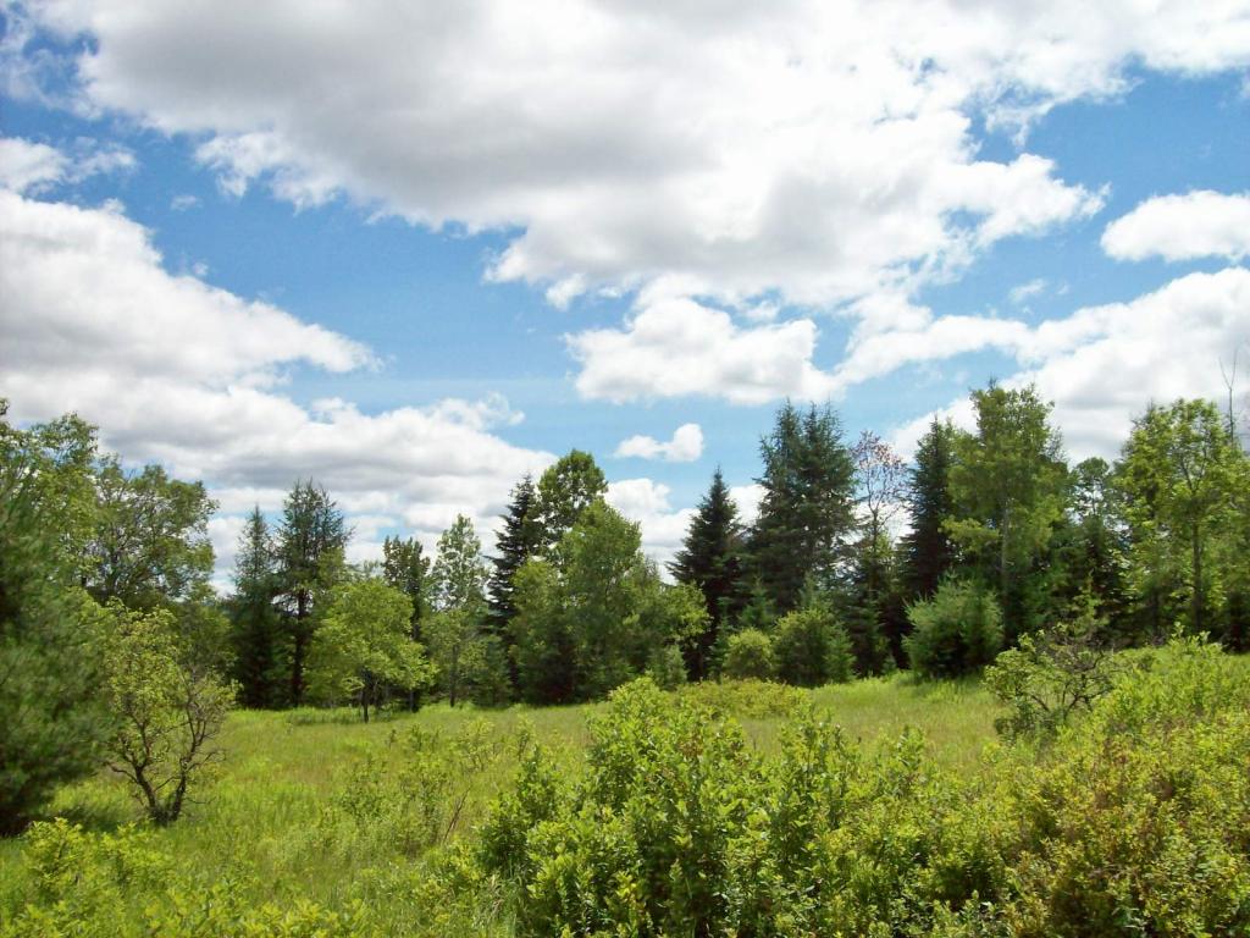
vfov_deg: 39.7
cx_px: 625
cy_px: 469
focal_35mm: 36
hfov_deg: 51.4
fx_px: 1300
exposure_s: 1/984
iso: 80
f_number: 4.8
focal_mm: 6
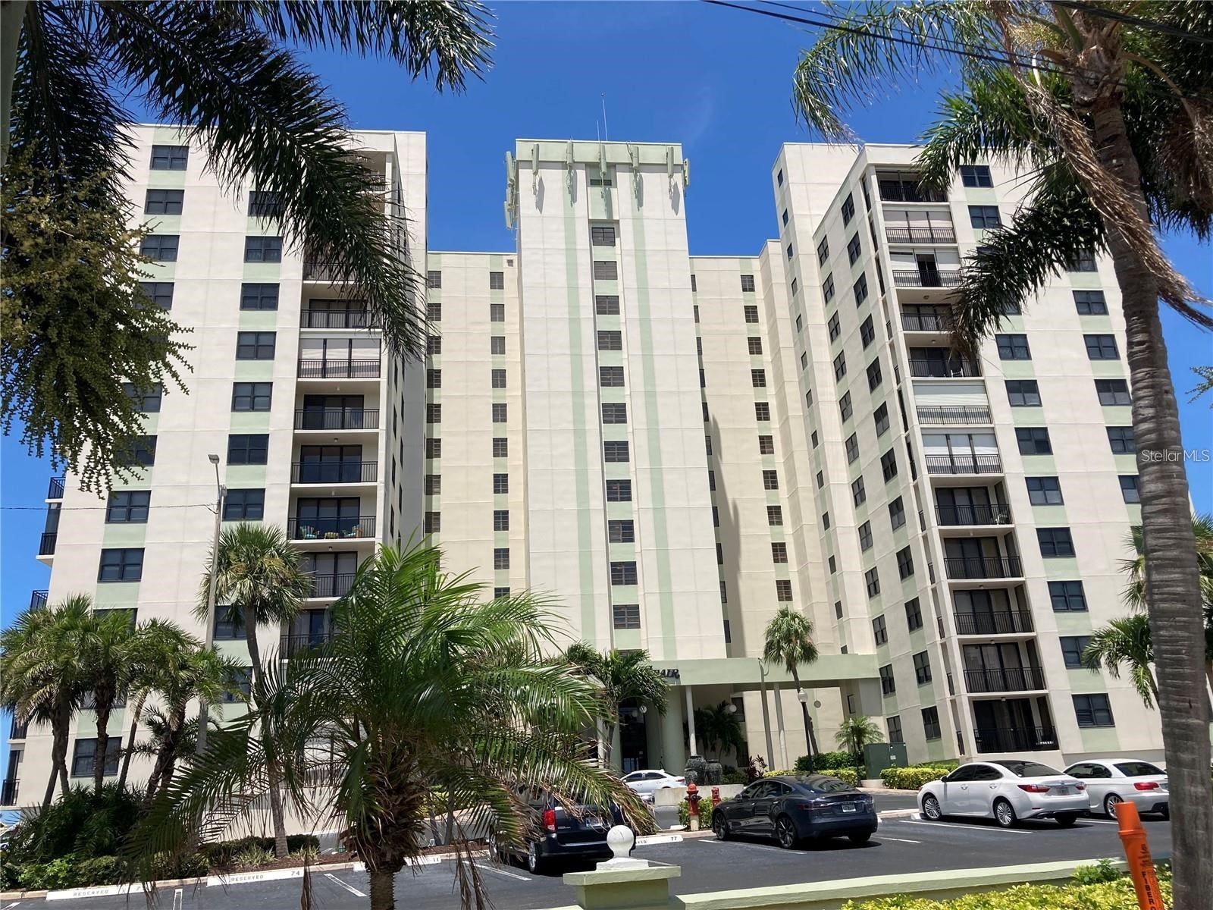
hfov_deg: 63.4
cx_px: 606
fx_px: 981
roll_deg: +1.7
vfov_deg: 49.7
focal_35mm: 28
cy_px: 455
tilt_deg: +21.0
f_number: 1.8
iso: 20
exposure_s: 1/2315
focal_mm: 3.99
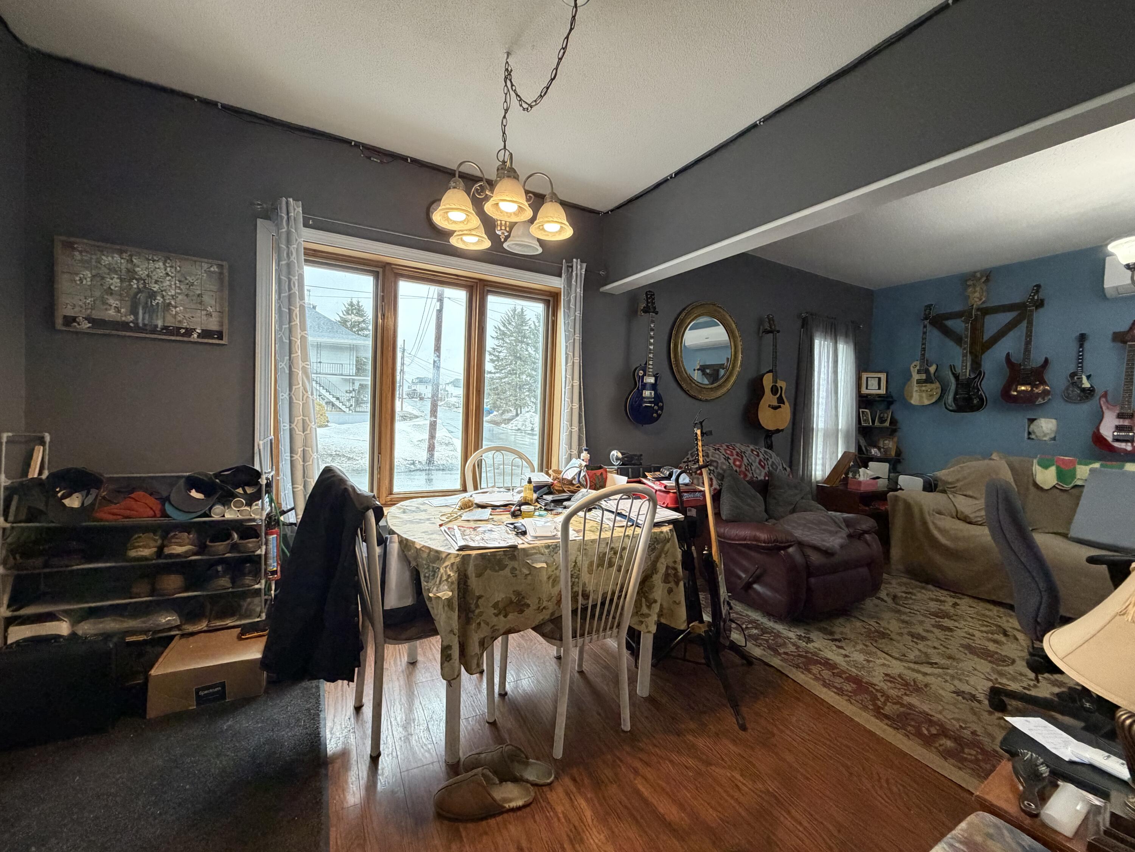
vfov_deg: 85.7
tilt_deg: -2.4
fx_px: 459
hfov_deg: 102.1
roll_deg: -2.4
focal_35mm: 14
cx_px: 568
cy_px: 426
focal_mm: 2.22
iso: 400
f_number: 2.2
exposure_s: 1/60
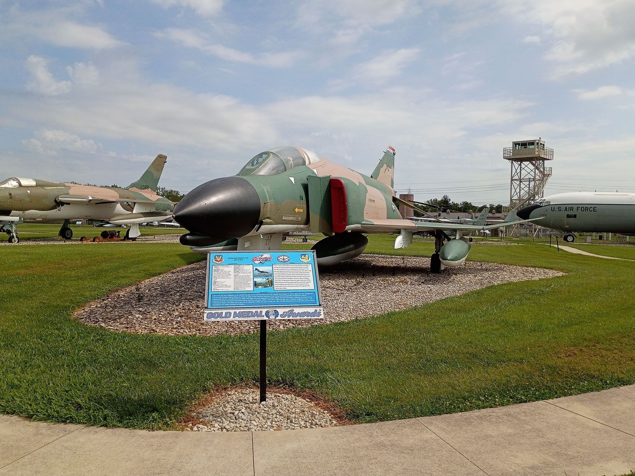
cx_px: 318
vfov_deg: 48.2
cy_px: 238
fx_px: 532
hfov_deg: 61.7
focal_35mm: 29
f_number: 1.8
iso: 102
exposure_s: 1/1992
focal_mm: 4.27
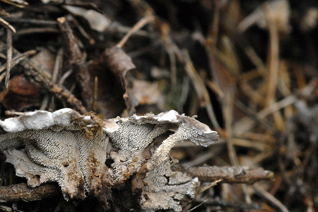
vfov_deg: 9.5
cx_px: 101
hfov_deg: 14.2
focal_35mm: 144
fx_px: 1272
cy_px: 145
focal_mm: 60
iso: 800
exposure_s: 1/60
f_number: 7.1
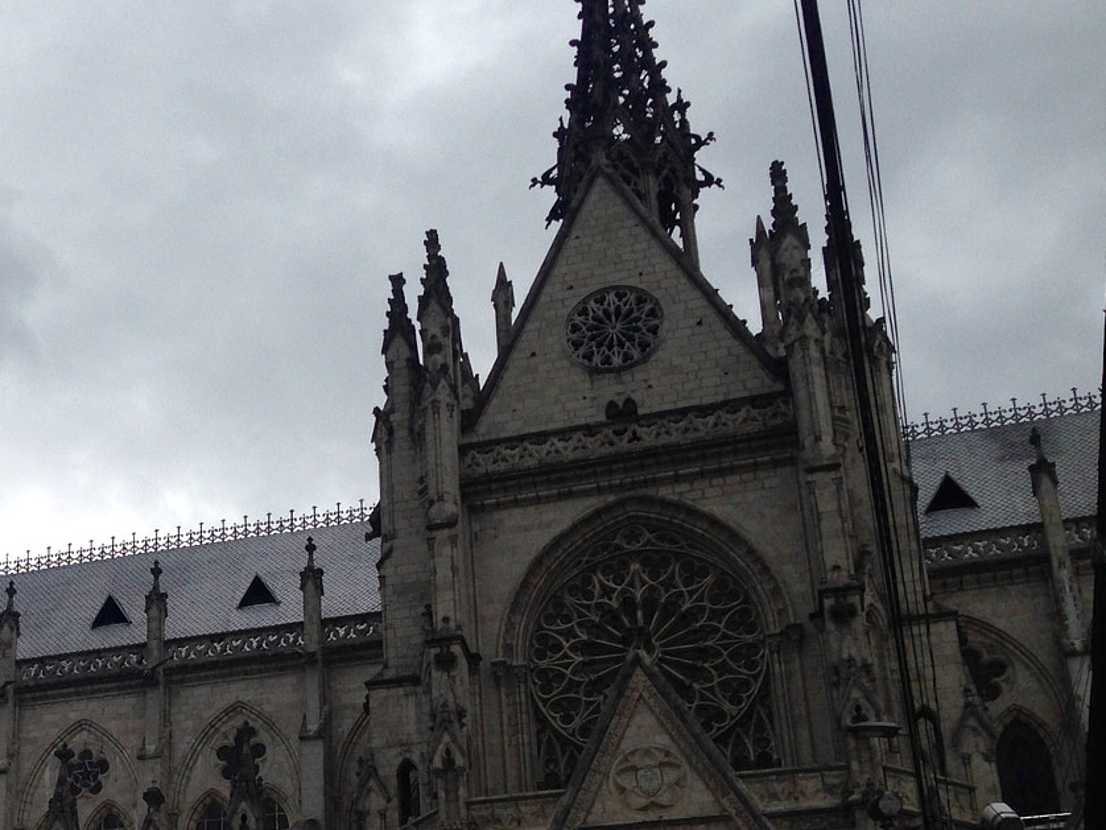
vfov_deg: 22.9
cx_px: 79
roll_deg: -2.6
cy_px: 680
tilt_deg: +23.8
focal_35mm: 63
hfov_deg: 29.3
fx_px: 2013
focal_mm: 4.12
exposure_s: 1/2710
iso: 50
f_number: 2.4
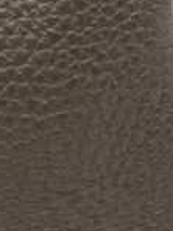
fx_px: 1199
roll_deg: +0.8
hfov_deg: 7.7
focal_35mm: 180
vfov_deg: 10.7
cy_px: -73
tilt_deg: -6.2
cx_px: -231
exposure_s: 1/157
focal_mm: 5.7
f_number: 1.5
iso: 40
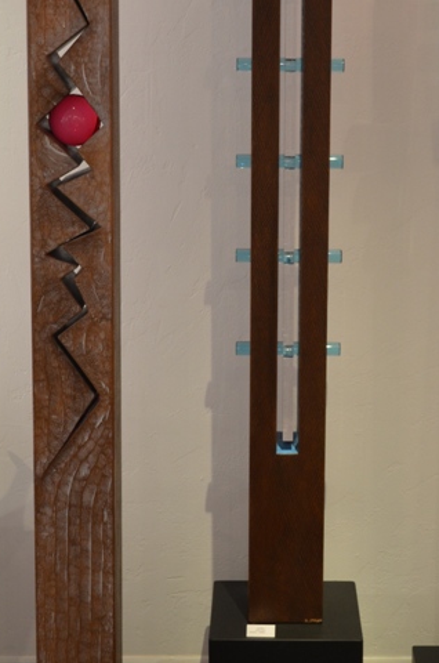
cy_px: 243
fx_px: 1561
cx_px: 279
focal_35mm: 85
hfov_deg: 16.0
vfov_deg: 23.9
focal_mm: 34
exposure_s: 1/60
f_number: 5
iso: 800
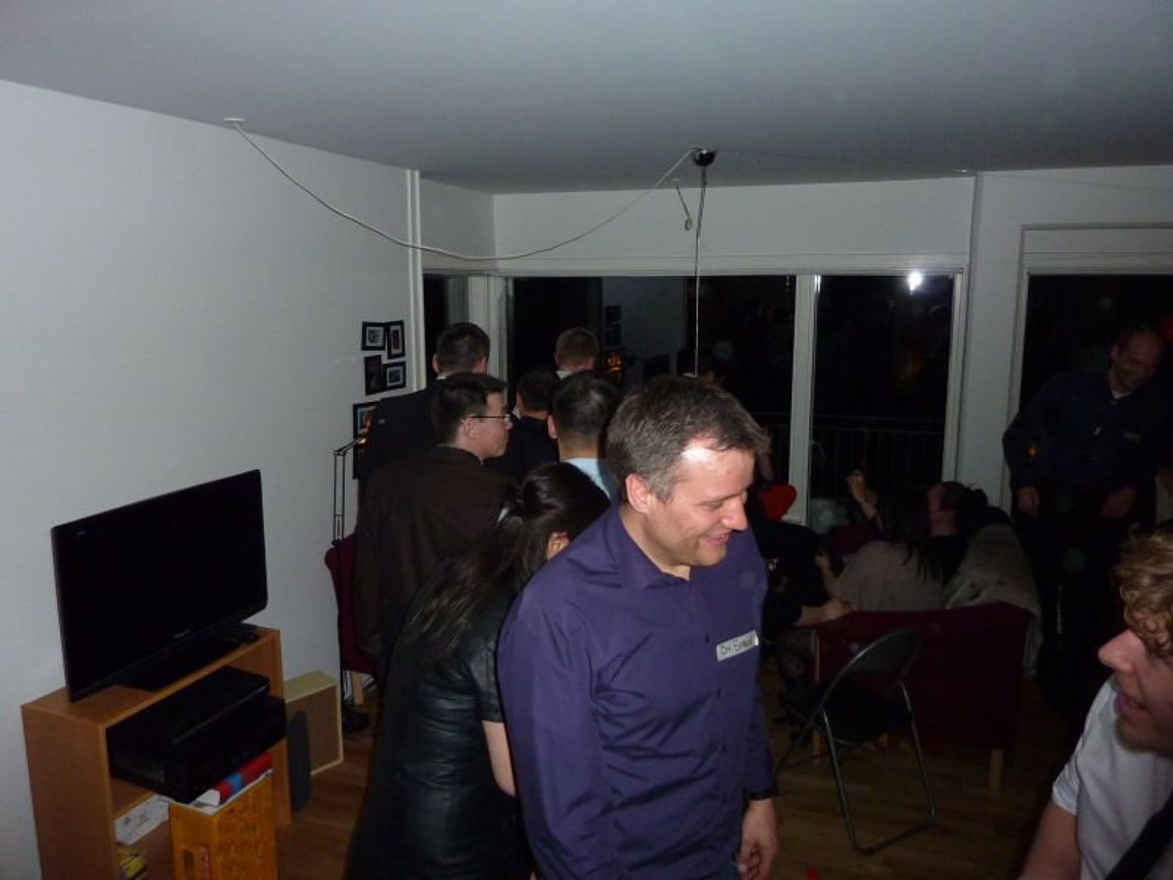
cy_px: 440
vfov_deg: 54.9
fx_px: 847
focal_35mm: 25
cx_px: 586
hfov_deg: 69.4
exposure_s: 1/125
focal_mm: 4.1
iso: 250
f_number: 3.3
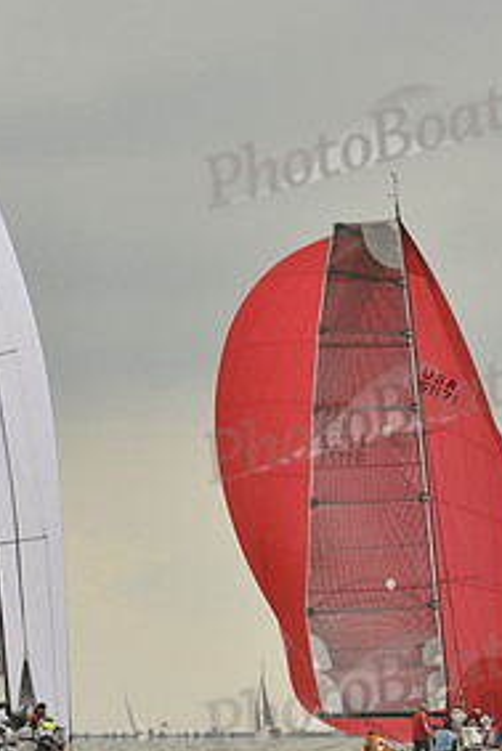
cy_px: 314
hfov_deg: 3.1
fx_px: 9421
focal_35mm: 451
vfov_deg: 4.6
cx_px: 69
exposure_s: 1/800
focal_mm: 220
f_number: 9
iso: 400
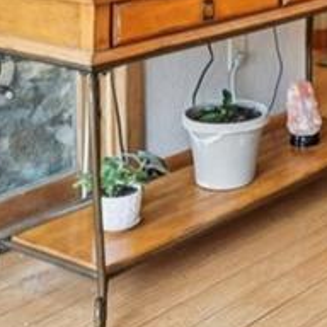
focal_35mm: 99
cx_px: 458
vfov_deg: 15.6
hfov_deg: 16.3
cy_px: -216
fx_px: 1058
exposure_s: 1/15
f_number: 8
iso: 250
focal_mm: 14
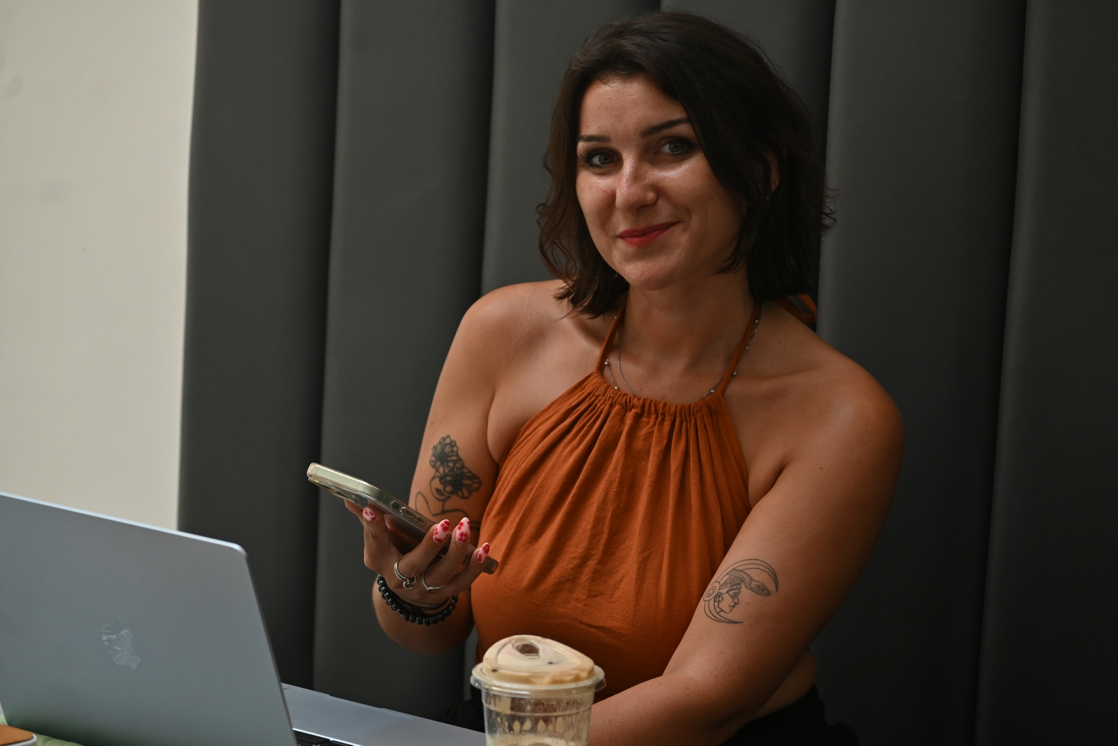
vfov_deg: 10.5
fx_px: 4052
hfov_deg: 15.7
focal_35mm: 130
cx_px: 559
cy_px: 373
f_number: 5
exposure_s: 1/200
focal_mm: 87
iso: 400
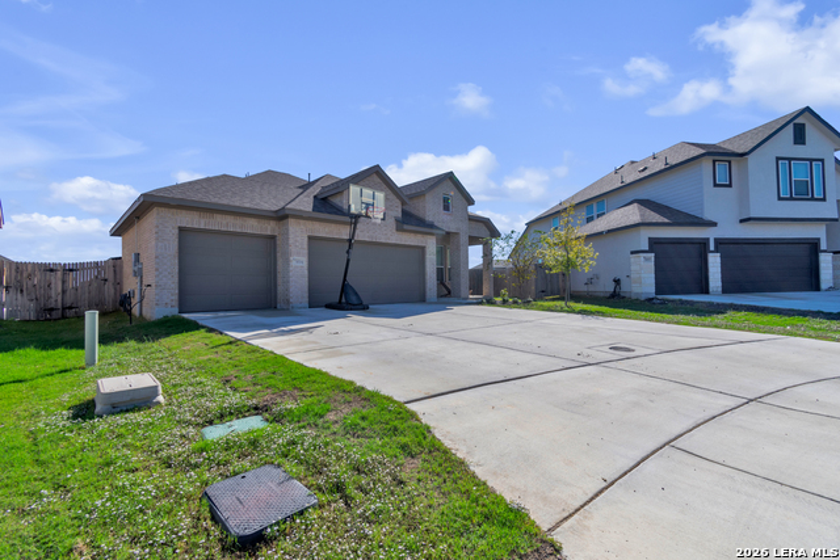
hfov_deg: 100.4
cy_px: 280
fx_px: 350
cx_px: 420
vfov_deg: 77.4
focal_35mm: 15
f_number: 9
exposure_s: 1/200
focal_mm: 10
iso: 100
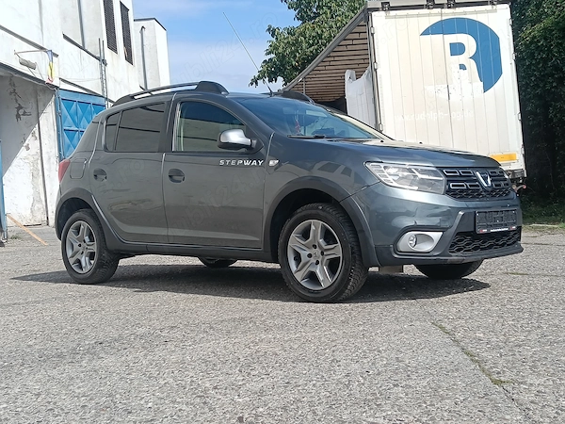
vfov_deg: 31.5
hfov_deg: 41.2
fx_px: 751
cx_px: 282
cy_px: 212
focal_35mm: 46
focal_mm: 3.98
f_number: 1.8
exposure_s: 1/654
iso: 50
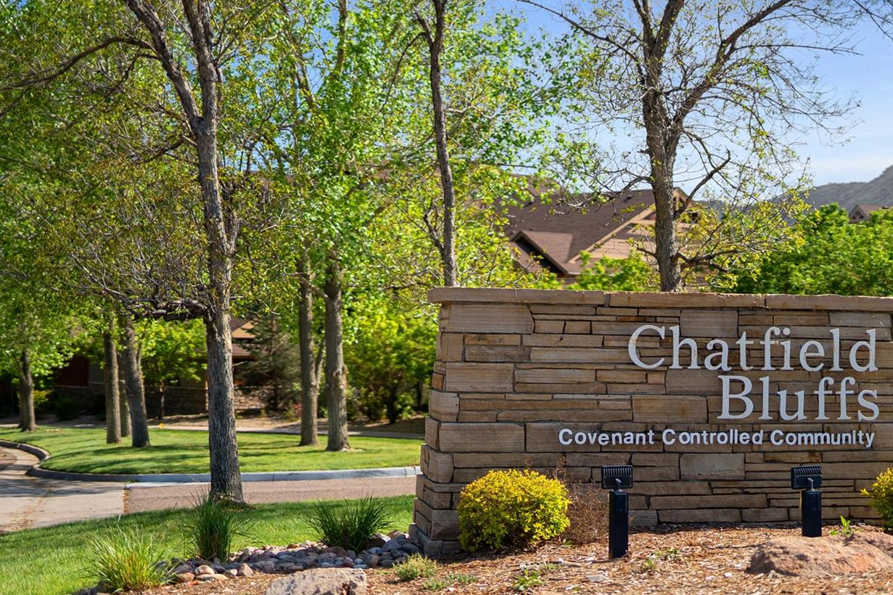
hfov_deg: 30.9
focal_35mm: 65
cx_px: 545
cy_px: 385
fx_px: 1612
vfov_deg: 20.9
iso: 125
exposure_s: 1/8000
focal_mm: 50
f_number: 1.4
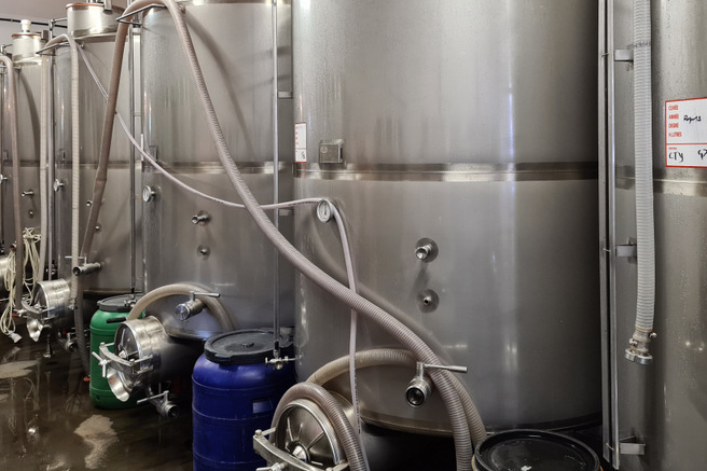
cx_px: 380
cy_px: 154
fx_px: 648
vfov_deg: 39.4
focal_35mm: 33
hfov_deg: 57.2
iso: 250
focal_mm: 5.4
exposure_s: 1/50
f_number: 1.8
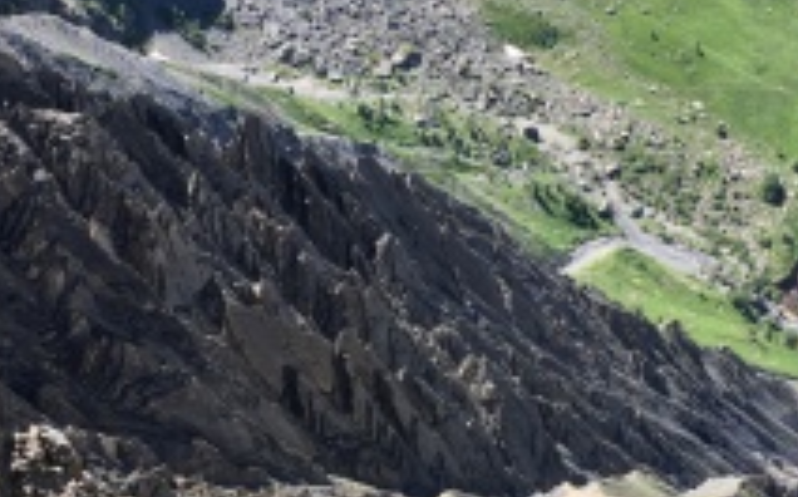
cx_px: 403
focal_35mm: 58
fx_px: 1260
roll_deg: +3.3
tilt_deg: -33.4
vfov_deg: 22.3
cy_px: 264
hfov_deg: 35.1
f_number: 2.2
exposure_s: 1/574
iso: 25
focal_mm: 4.15
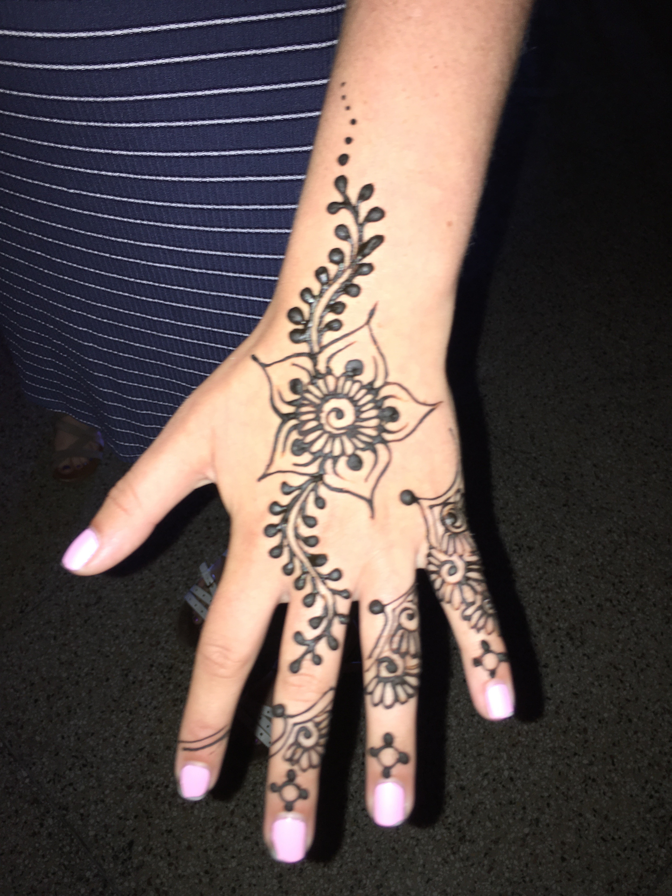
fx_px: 751
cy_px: 448
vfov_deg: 61.7
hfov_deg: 48.2
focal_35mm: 29
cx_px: 336
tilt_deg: -50.7
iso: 25
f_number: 2.2
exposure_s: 1/19
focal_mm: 4.15
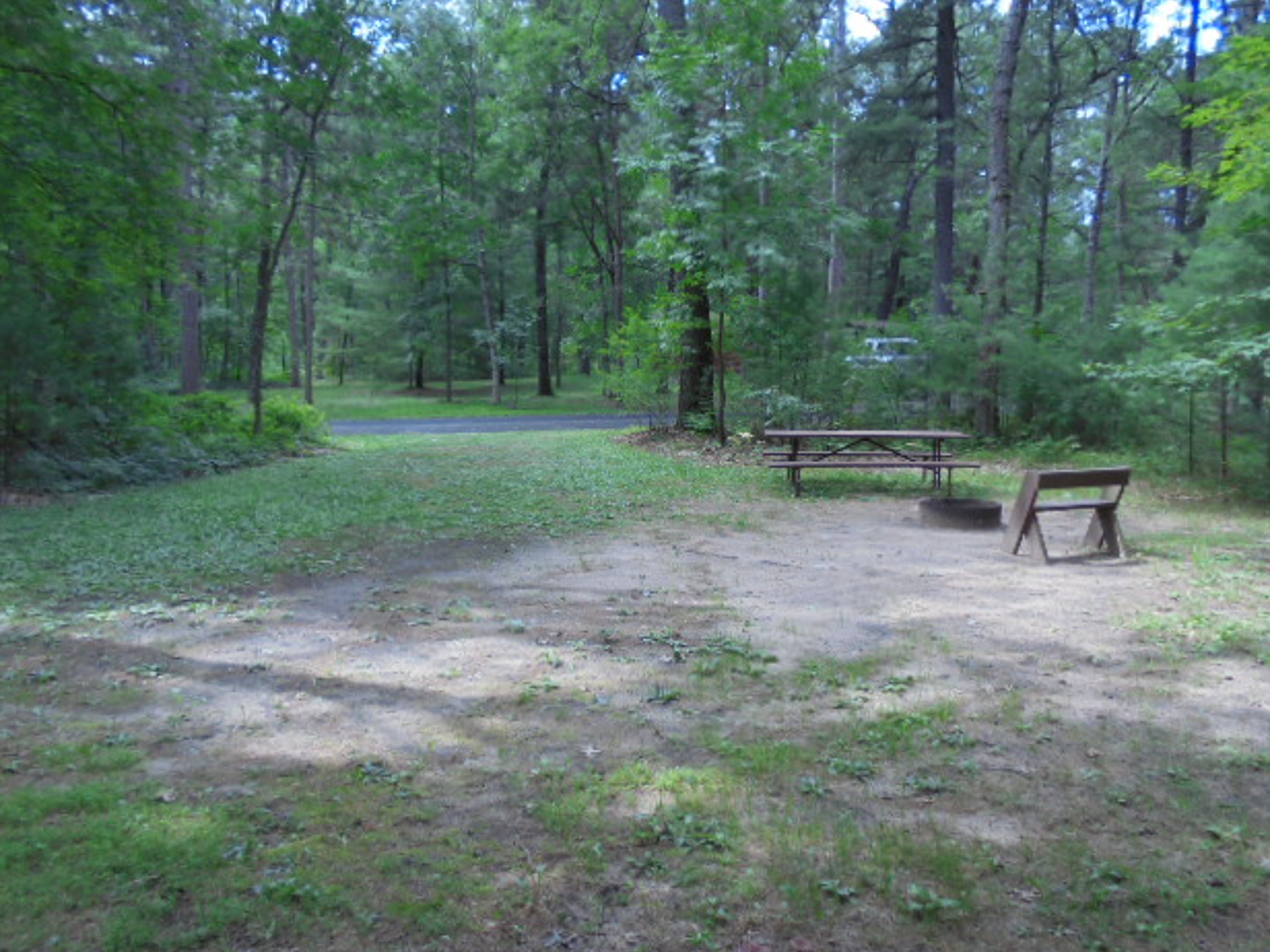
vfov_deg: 51.3
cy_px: 462
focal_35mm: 27
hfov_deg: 65.3
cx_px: 654
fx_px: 991
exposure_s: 1/60
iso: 100
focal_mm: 4.6
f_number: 3.5
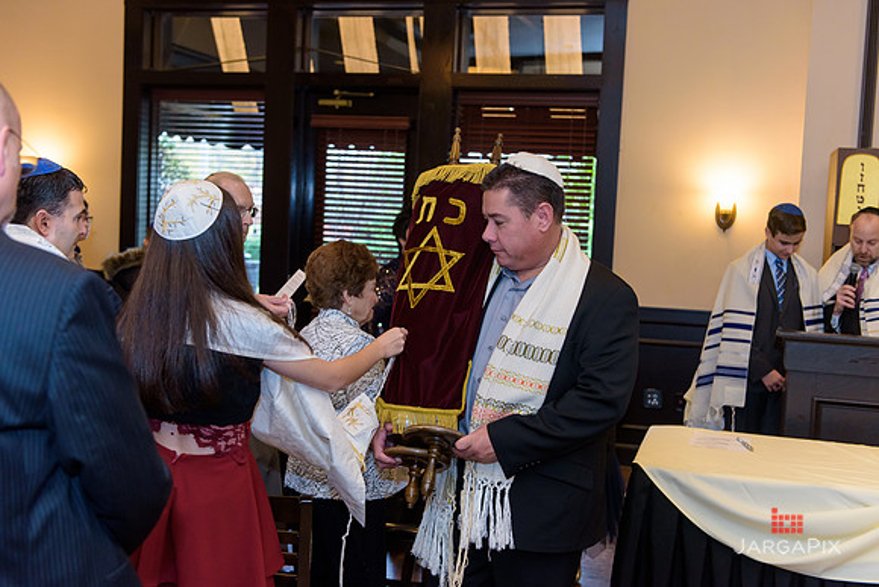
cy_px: 294
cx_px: 440
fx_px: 1075
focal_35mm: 44
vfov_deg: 30.5
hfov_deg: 44.5
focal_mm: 44
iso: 1250
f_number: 3.2
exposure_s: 1/125
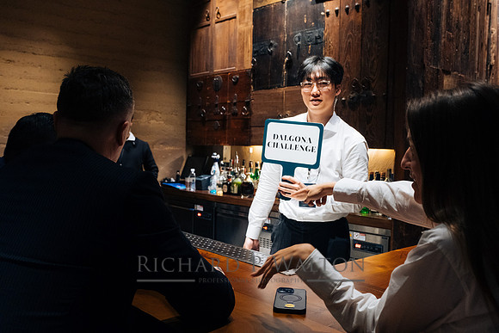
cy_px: 166
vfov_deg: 38.9
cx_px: 250
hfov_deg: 55.8
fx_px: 471
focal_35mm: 34
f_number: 4
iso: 1600
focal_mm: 22.7
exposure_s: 1/60
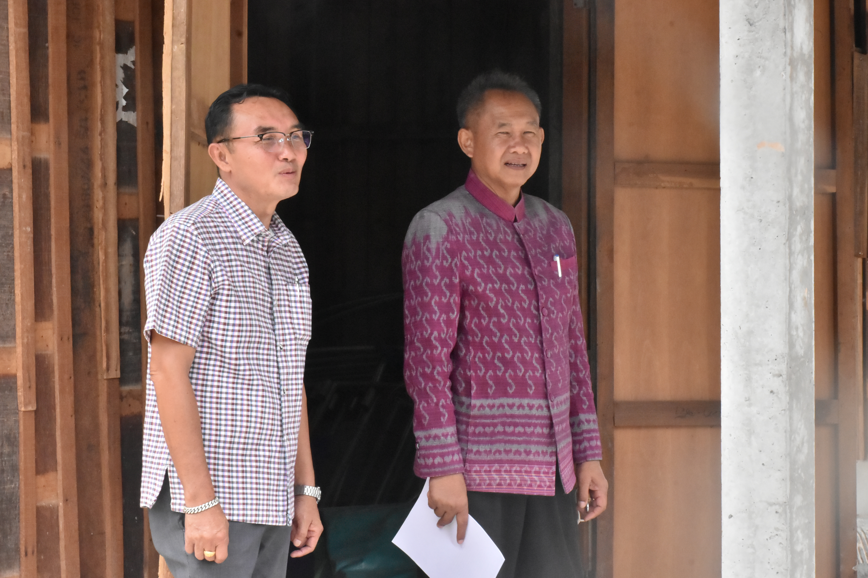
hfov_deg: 20.6
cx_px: 434
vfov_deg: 13.8
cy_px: 289
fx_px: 2387
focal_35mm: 99
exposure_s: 1/400
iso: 3200
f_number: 20
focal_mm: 66
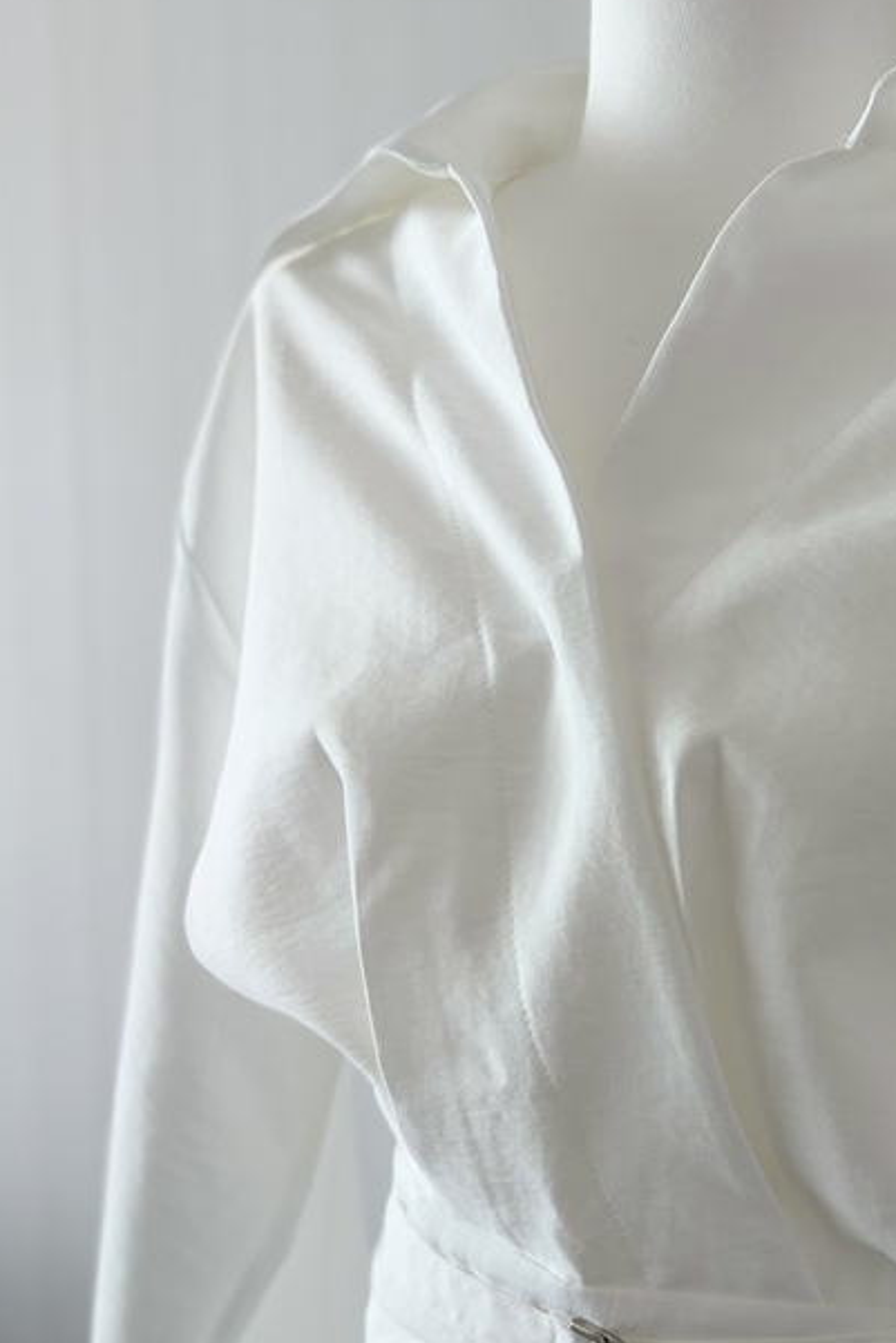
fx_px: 1679
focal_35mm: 45
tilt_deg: -6.3
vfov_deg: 43.6
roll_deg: -0.7
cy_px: 708
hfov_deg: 28.9
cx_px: 780
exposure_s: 1/121
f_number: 1.6
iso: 125
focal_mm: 5.96
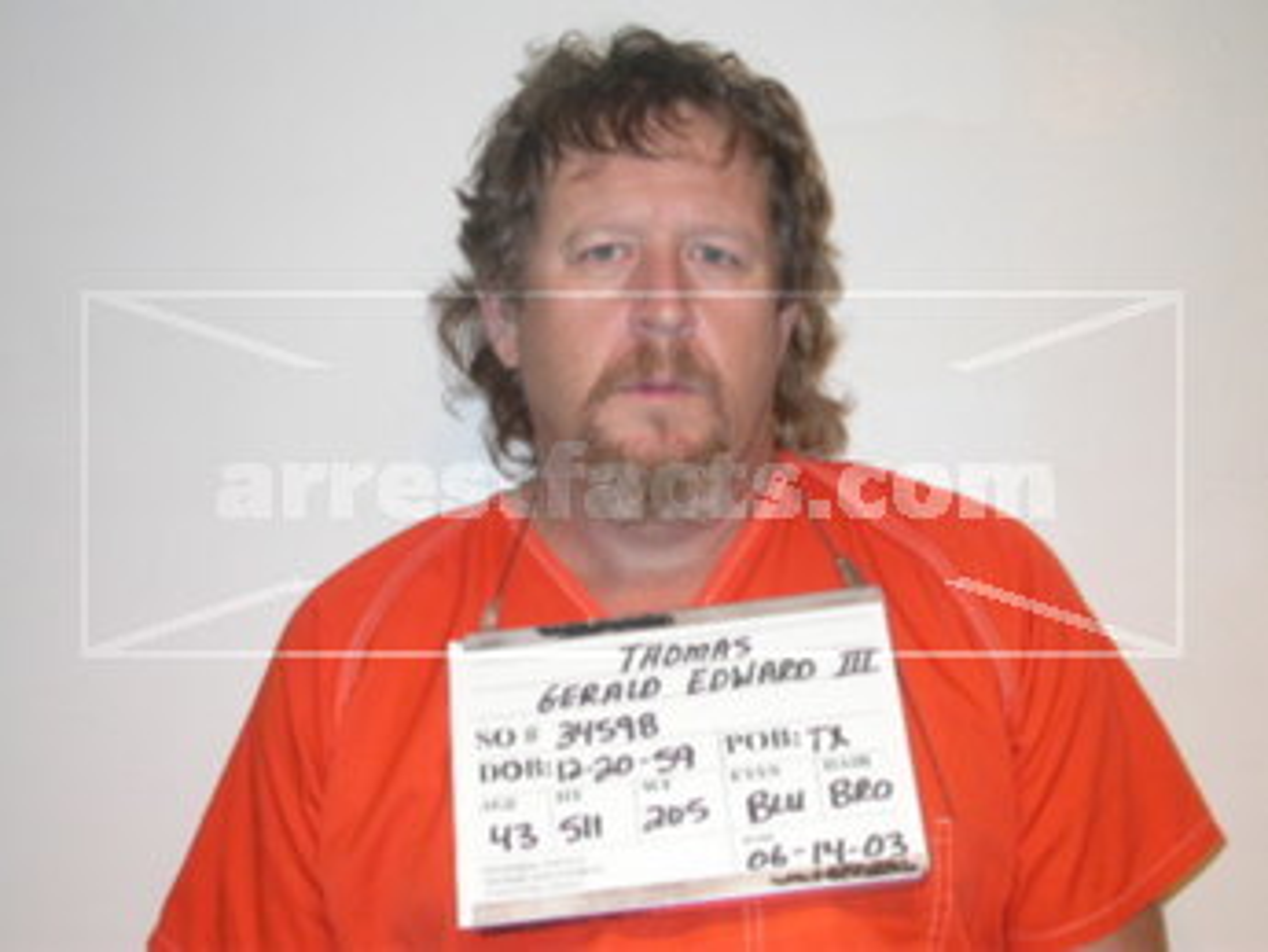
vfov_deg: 24.0
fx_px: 2235
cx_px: 634
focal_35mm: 61
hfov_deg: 31.7
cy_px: 476
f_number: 3.1
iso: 100
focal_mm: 12.7
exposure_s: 1/60.3
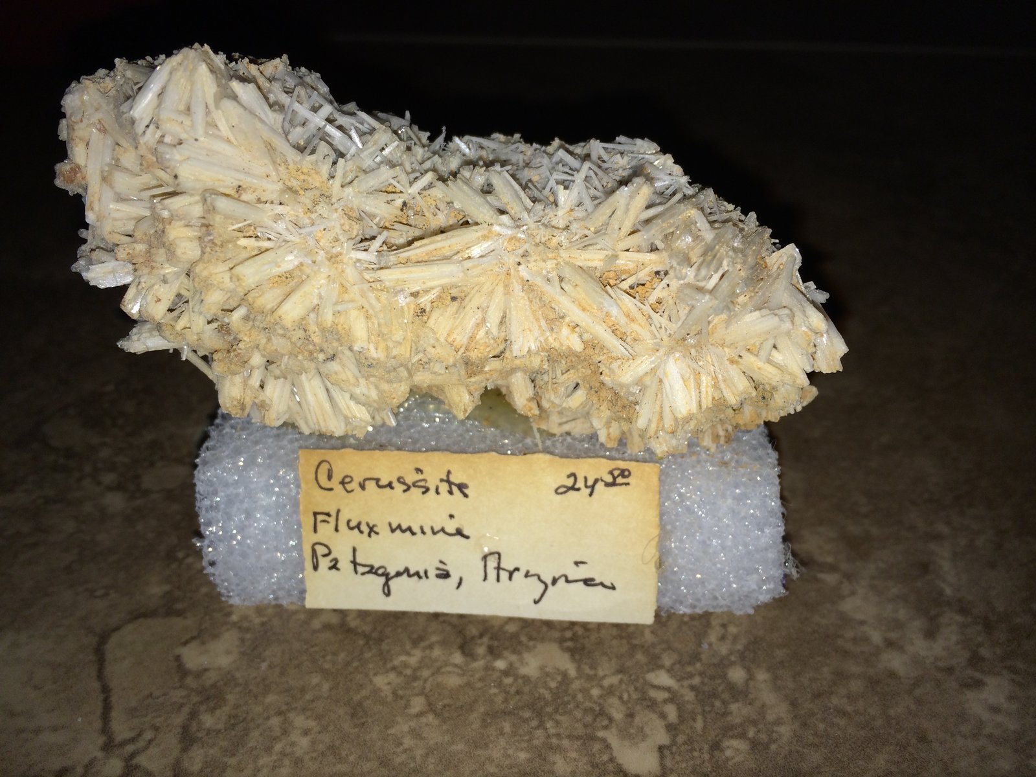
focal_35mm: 30
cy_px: 388
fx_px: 898
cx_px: 518
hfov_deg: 60.0
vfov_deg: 46.8
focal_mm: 4.12
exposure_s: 1/427
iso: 32
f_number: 2.2
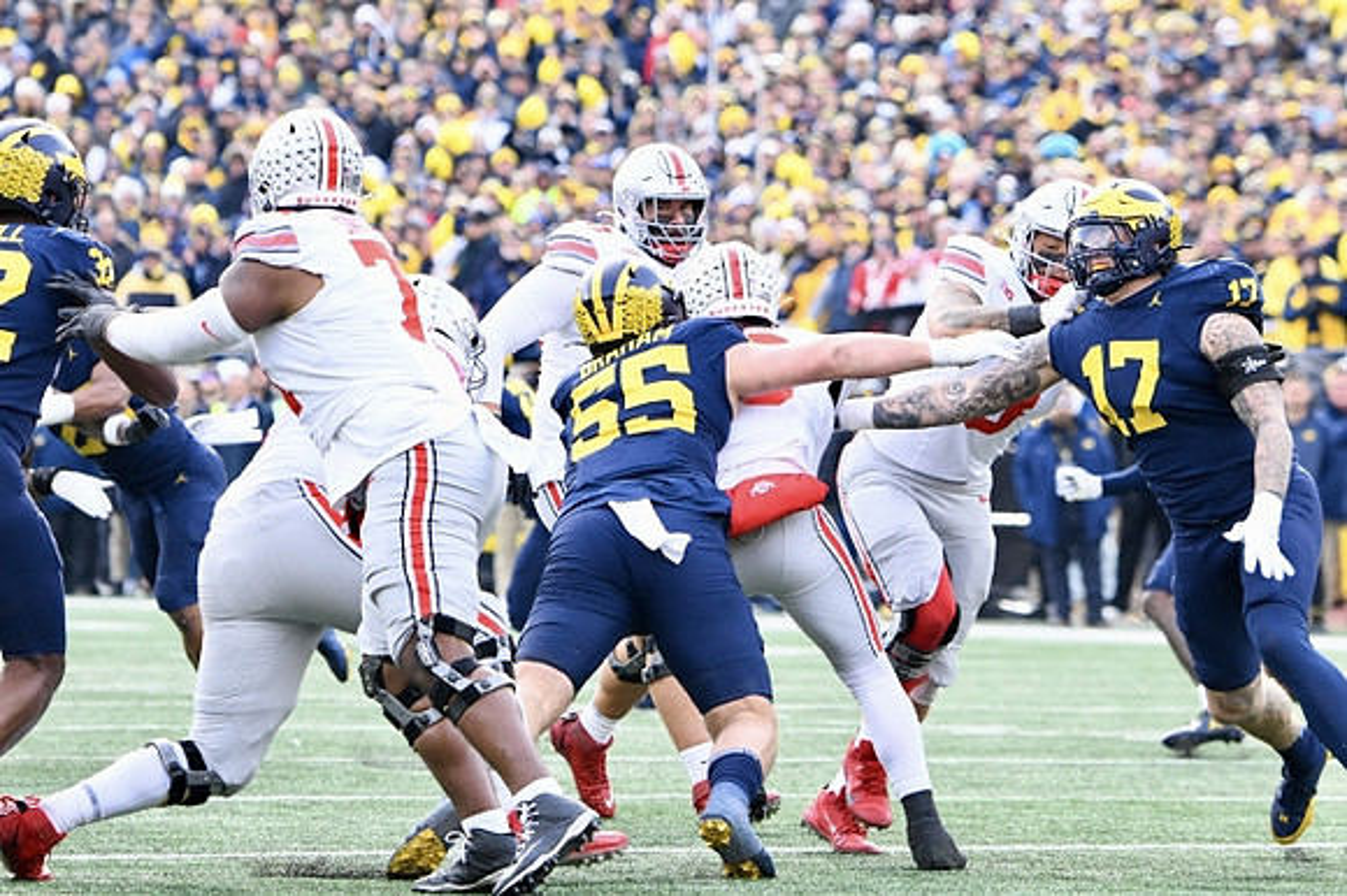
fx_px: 12901
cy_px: 448
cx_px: 674
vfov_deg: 4.0
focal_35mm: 345
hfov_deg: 6.0
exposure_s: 1/1000
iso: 2000
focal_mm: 230
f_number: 5.3
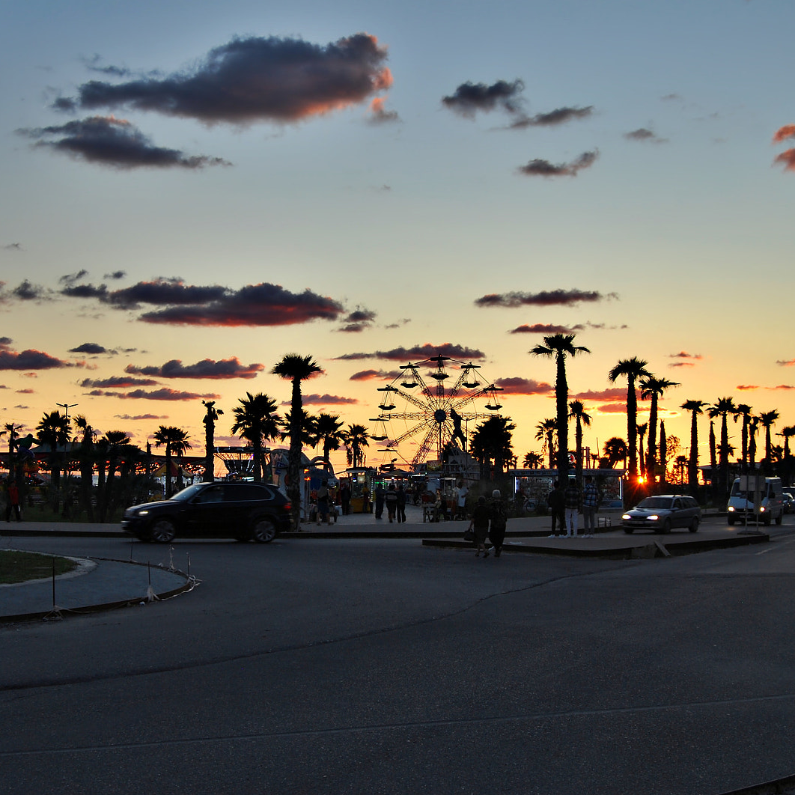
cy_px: 400
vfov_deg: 34.0
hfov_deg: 33.9
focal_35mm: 50
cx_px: 312
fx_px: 1299
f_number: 7.1
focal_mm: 26
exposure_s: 1/50
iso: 100
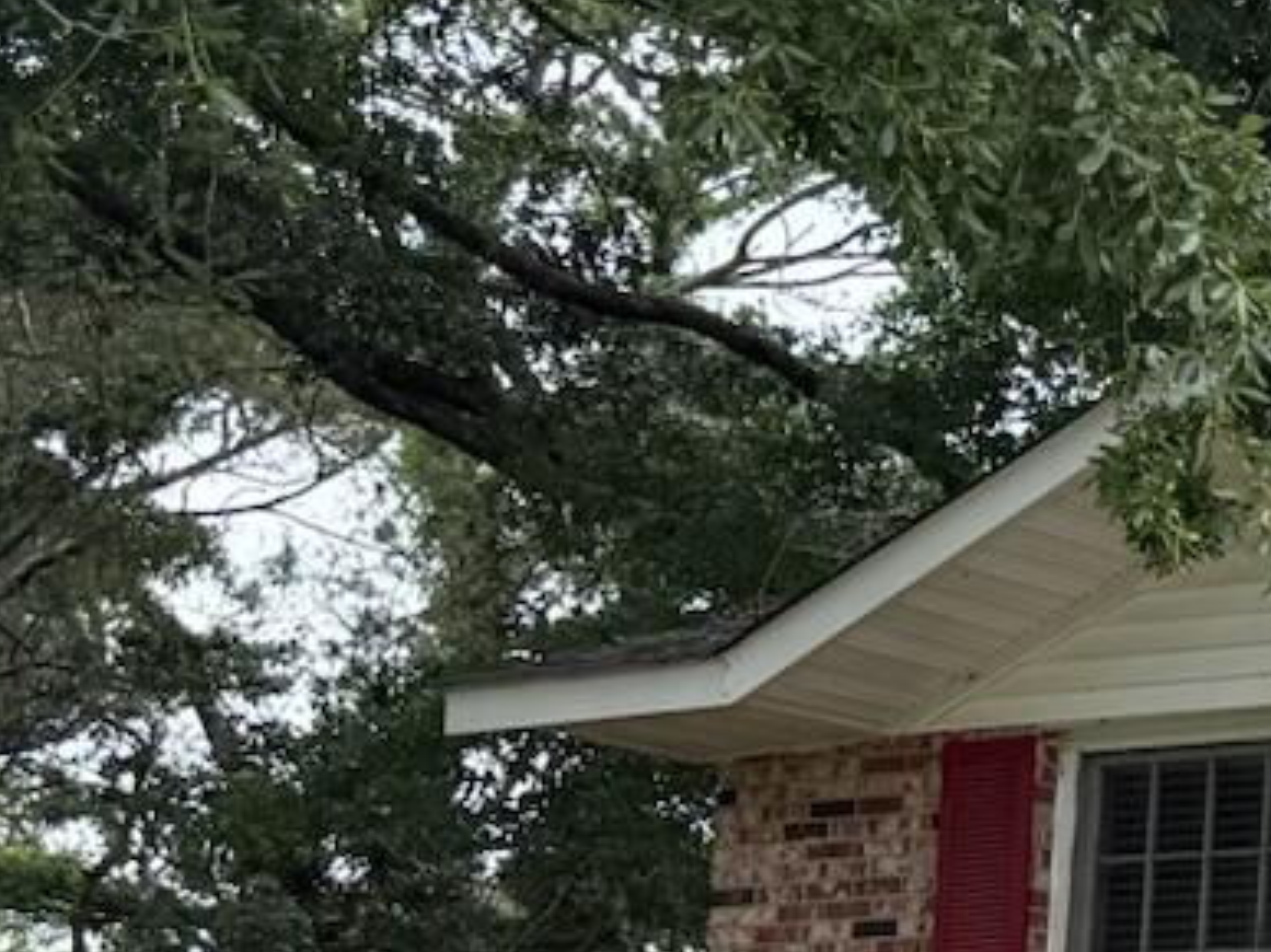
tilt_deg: +6.4
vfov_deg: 11.3
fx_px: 4662
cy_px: 1270
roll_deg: -1.1
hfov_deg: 12.4
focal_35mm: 127
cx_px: 3018
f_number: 1.78
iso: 80
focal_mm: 6.76
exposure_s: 1/1211
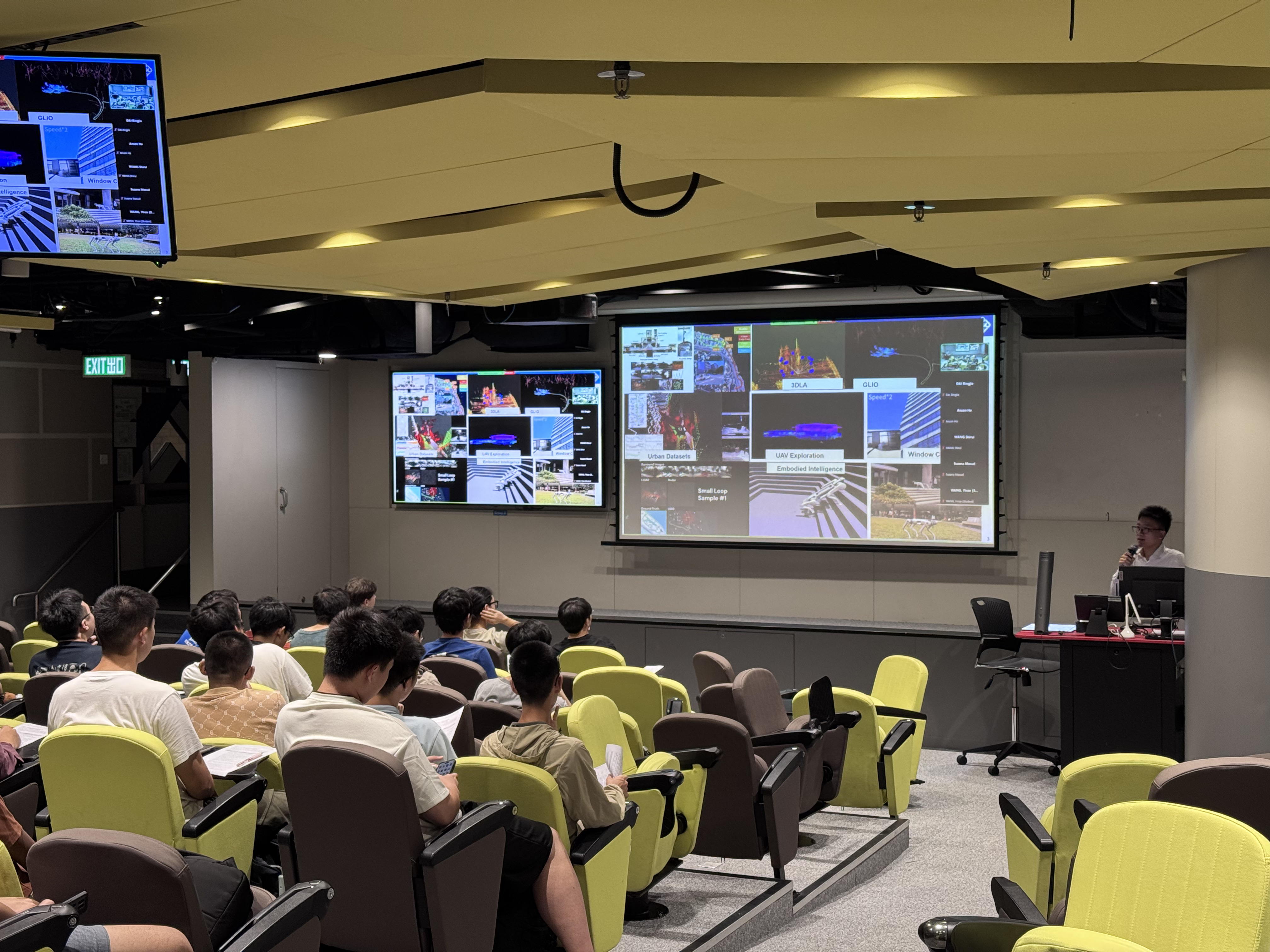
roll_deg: +0.7
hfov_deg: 39.7
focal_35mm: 48
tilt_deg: -0.8
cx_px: 635
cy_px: 476
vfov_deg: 30.3
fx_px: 1761
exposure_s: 1/50
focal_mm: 6.76
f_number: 1.78
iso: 125
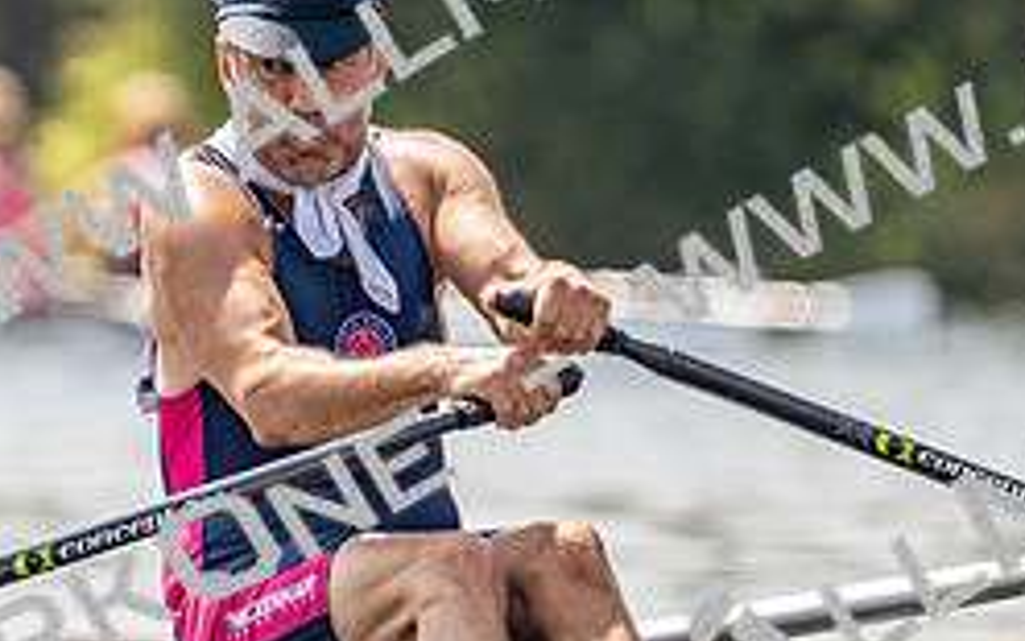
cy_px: 395
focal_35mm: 1276
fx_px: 35645
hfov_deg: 1.6
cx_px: 335
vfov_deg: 1.0
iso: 320
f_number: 6.3
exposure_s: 1/1600
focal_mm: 535
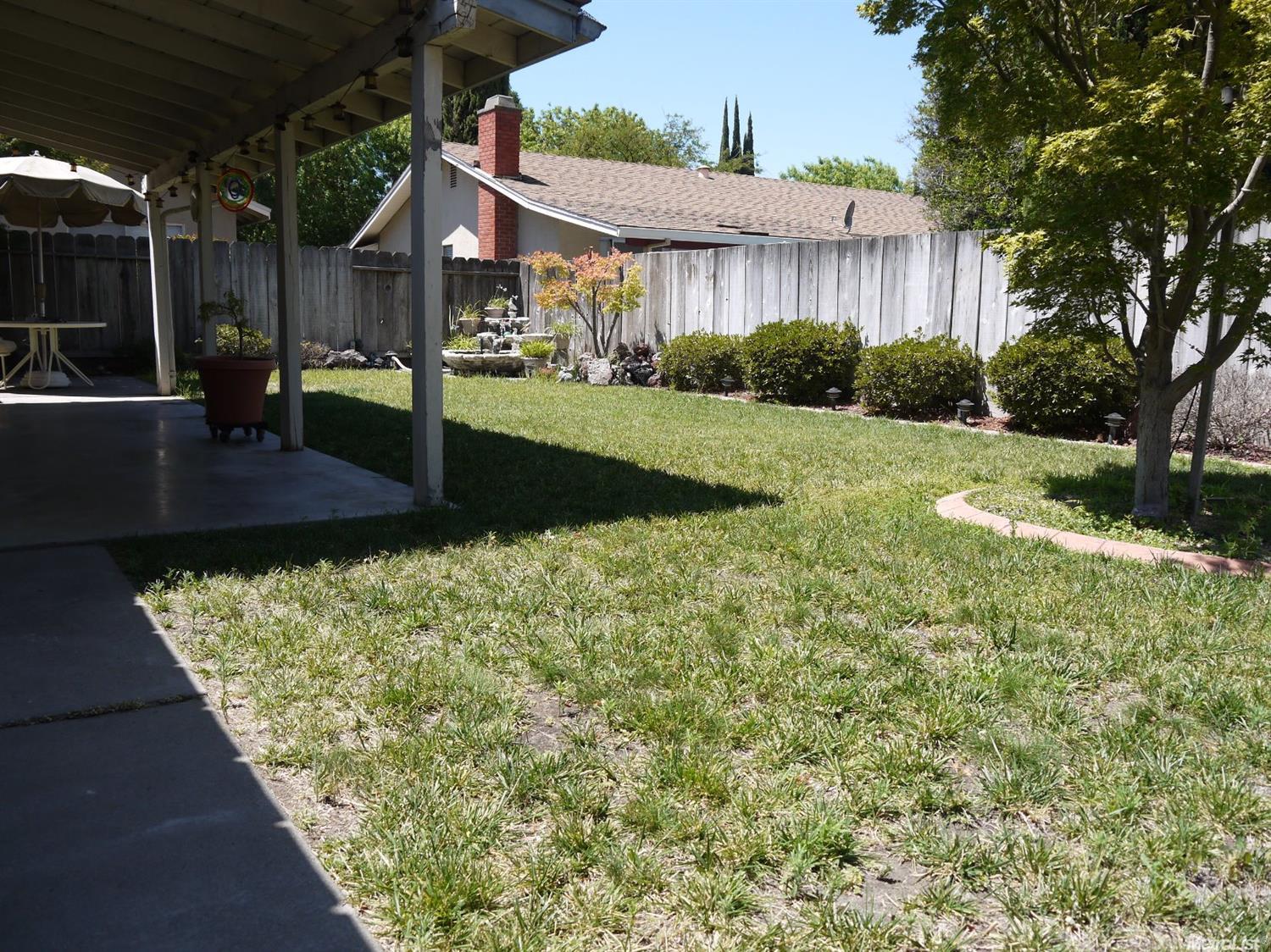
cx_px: 636
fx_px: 1028
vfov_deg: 49.7
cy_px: 476
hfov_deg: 63.5
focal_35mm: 28
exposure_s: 1/400
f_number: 6.3
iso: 160
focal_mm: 14
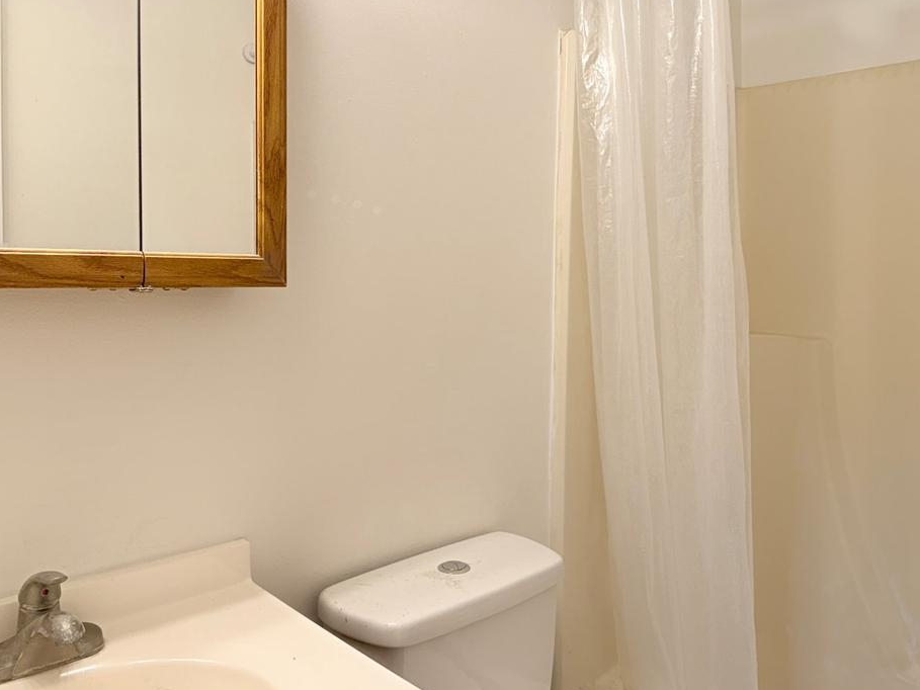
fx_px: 1010
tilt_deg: -3.1
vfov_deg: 37.7
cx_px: 403
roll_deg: +0.3
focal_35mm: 38
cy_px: 310
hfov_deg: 48.9
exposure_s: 1/120
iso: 64
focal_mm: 6.76
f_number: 1.78
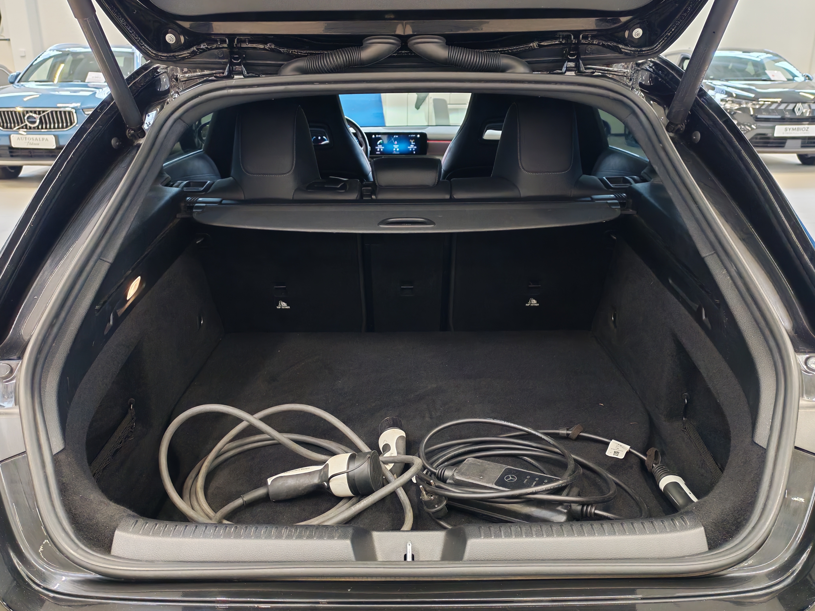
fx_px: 706
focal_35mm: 30
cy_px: 306
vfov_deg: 46.8
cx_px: 408
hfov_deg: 60.0
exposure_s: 1/100
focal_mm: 6.12
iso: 729
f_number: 1.9
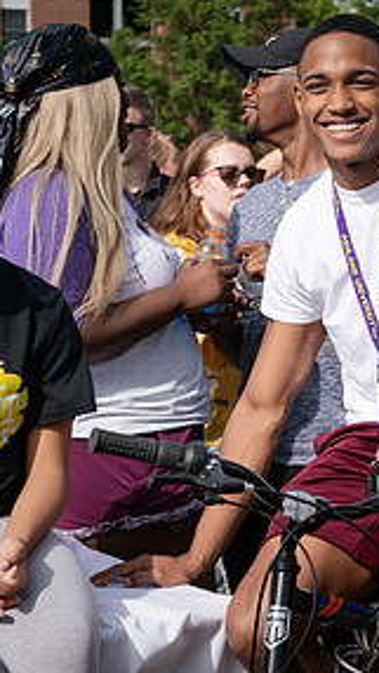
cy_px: 291
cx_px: 360
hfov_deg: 10.3
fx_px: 2089
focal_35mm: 117
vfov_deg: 18.3
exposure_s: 1/320
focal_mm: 55
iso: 125
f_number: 7.1
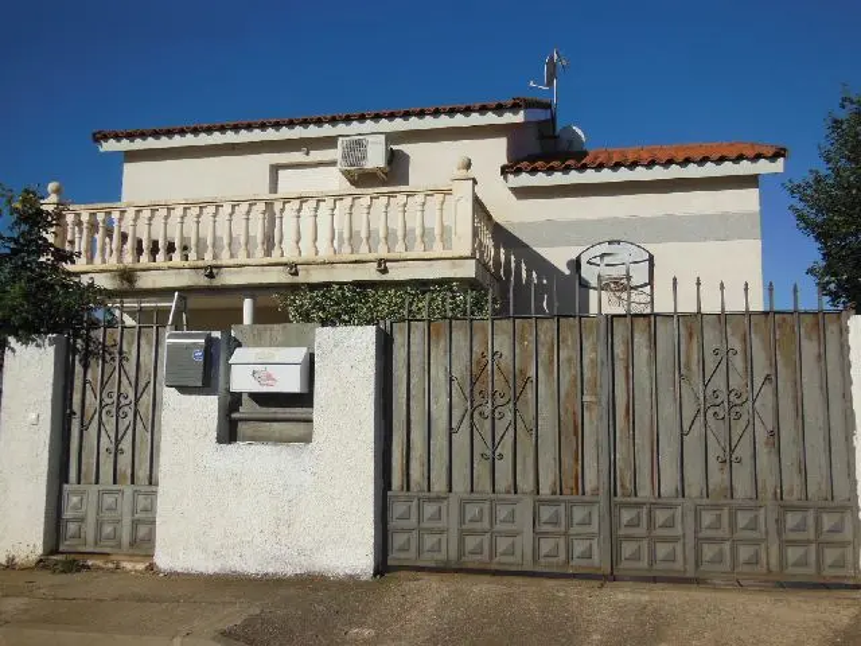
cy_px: 323
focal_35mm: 34
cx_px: 430
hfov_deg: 54.0
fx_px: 846
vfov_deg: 41.8
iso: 125
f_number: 7.8
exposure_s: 1/500
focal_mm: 6
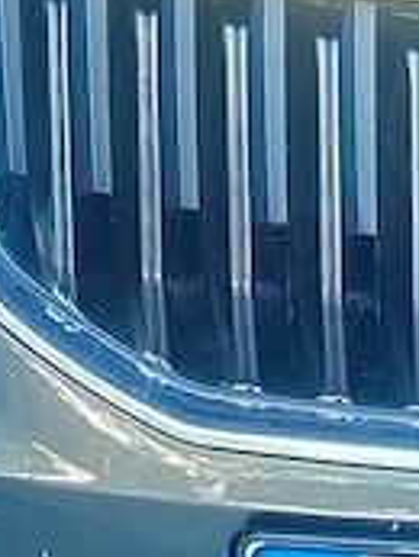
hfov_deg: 7.7
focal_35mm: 185
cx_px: 793
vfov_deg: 10.0
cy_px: -489
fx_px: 2982
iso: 530
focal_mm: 5.89
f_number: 1.89
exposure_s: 1/50
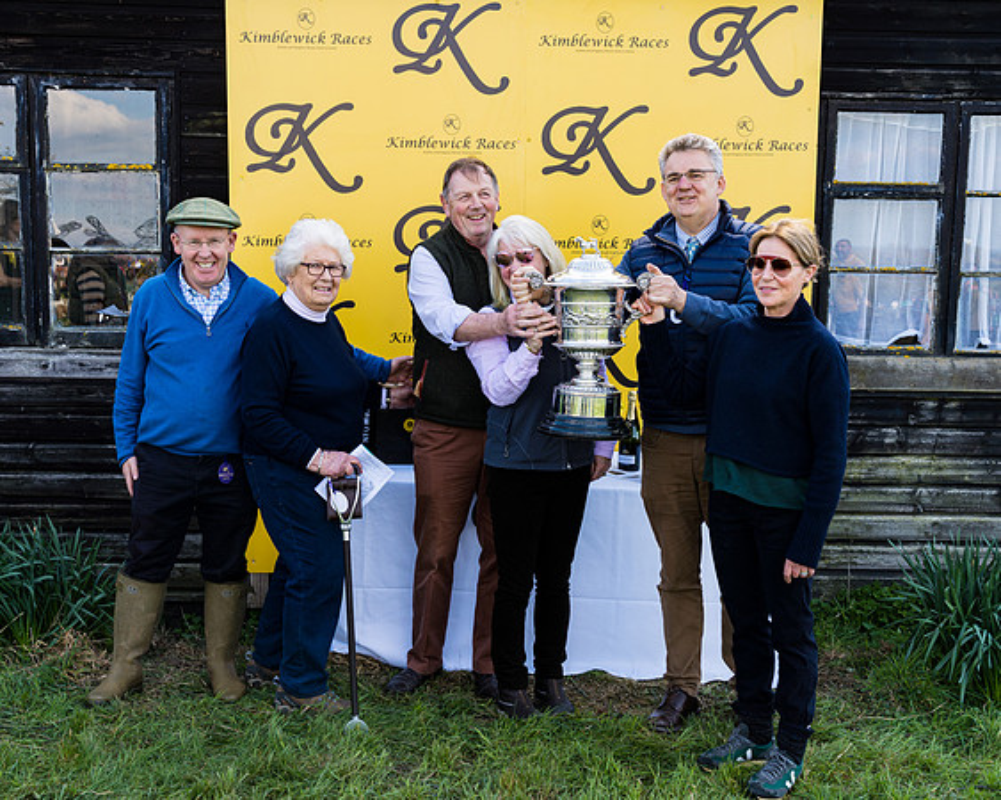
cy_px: 401
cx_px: 499
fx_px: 1237
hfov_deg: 44.0
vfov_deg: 35.8
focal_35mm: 42
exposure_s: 1/80
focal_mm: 37
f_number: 8
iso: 50
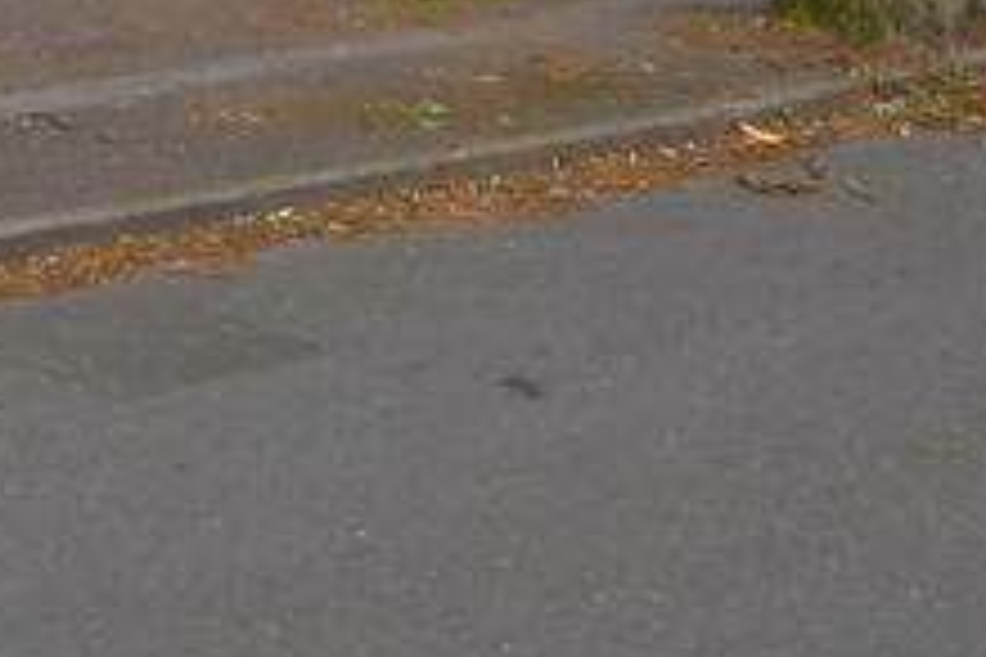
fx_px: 1917
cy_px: -376
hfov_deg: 25.4
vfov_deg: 17.2
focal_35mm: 70
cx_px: -248
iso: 180
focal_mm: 10
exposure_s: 1/250
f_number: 8
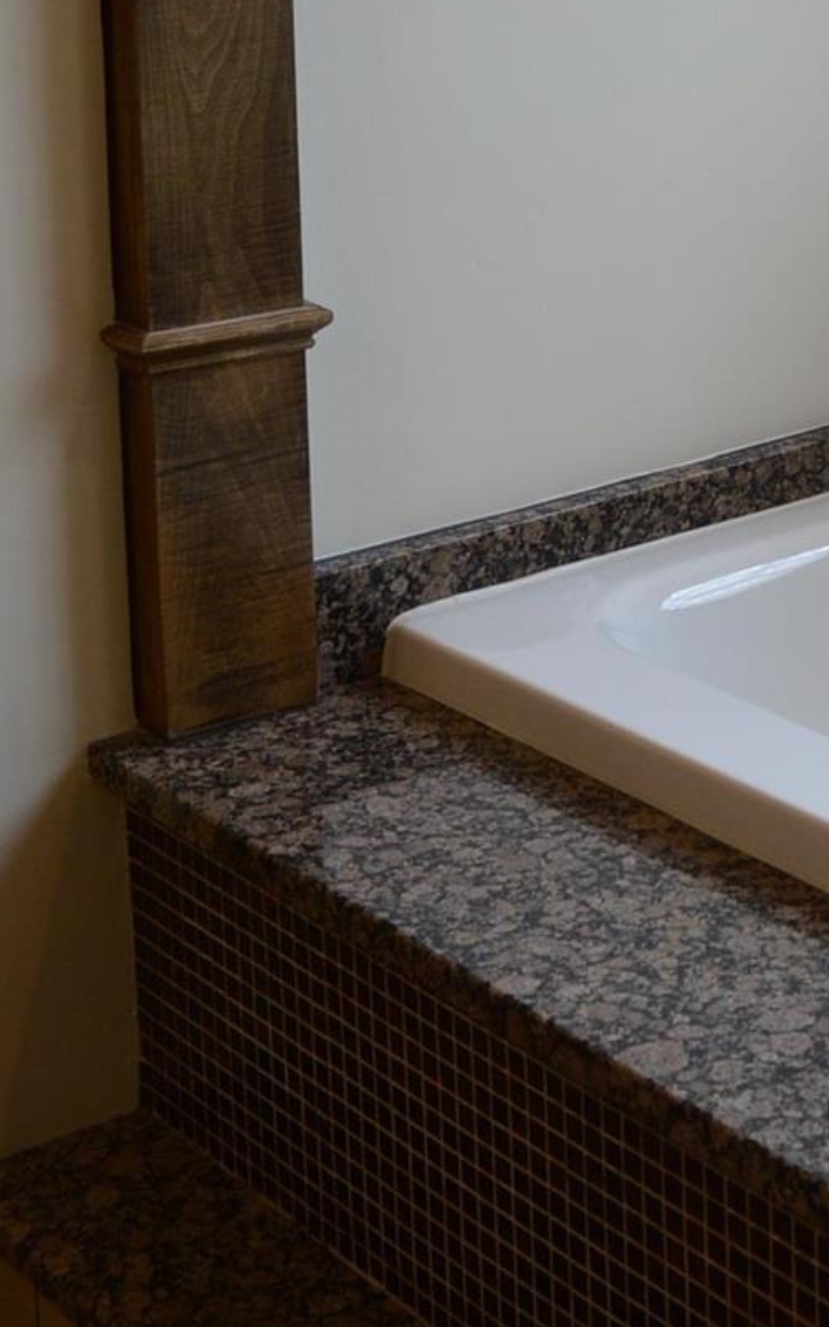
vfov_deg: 23.5
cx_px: 995
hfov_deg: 15.9
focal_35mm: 79
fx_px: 2857
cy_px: -336
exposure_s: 1/125
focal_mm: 18
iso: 250
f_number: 5.6
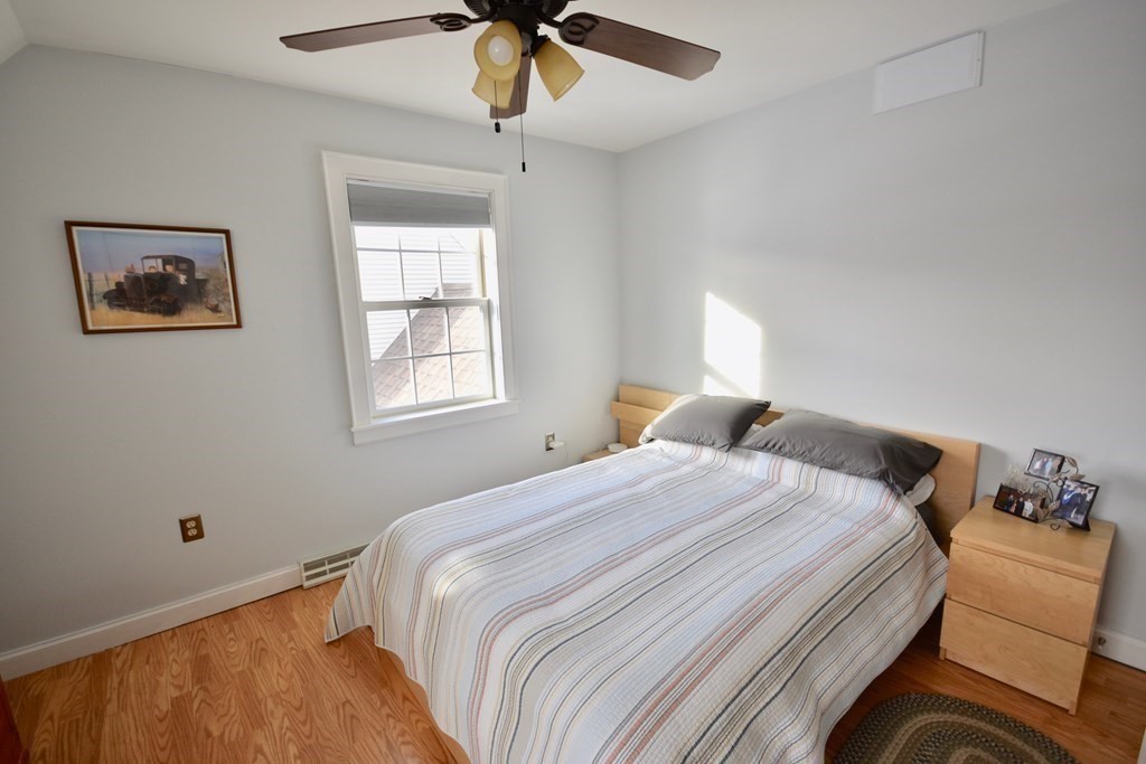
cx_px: 573
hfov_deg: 100.4
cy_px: 382
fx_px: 478
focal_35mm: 15
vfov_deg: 77.3
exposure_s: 1/80
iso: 400
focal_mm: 10
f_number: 4.5
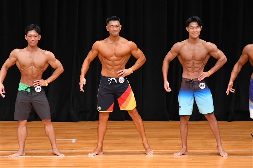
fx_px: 1897
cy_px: 84
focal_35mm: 270
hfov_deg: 7.6
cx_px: 126
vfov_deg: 5.1
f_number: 5.6
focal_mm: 180
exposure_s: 1/400
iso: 4000
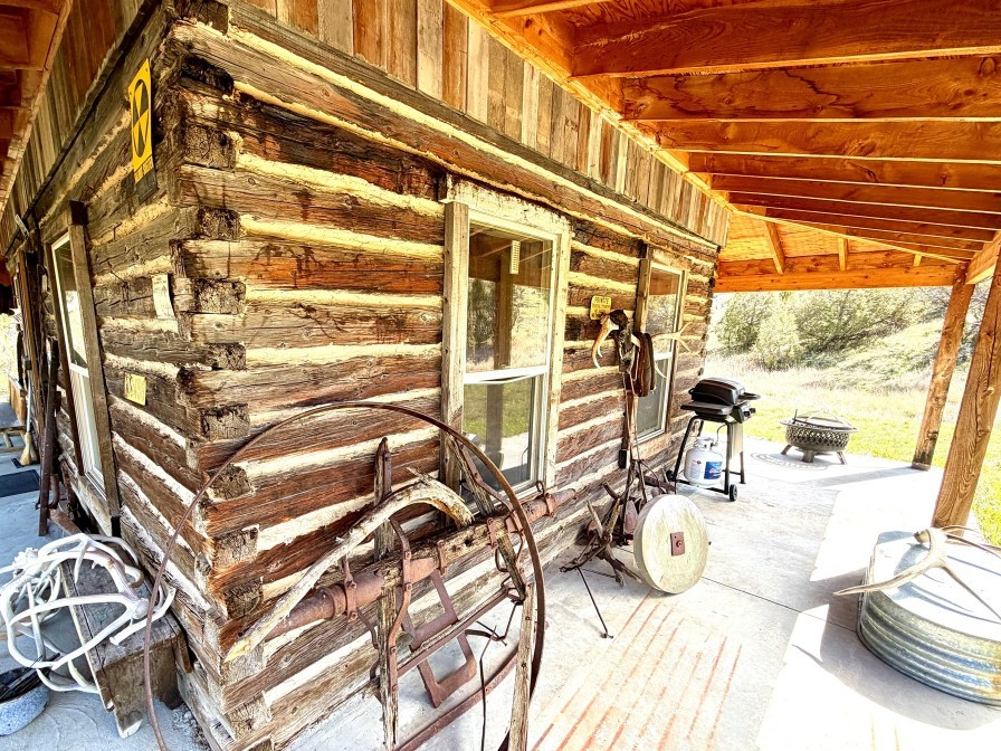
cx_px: 447
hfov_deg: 94.1
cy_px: 418
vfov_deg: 77.8
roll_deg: -1.3
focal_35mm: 16
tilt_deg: -11.6
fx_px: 463
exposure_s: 1/197
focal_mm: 2.22
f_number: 2.2
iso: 64
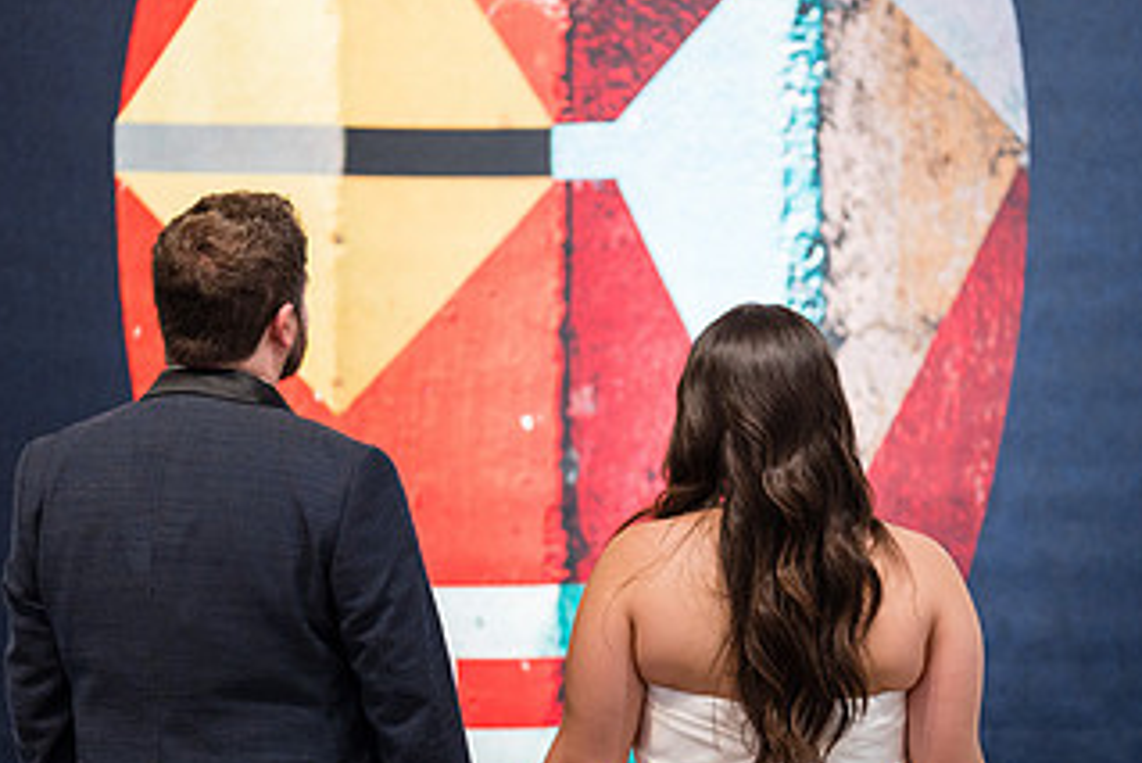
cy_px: 478
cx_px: 630
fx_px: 2888
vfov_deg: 15.0
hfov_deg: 22.4
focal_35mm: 91
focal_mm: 50
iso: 640
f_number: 1.2
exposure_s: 1/200
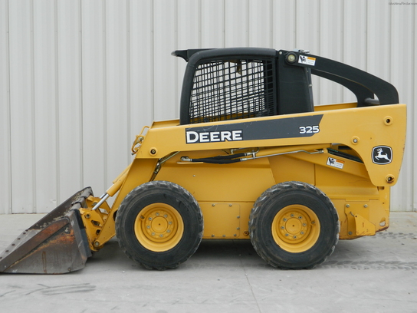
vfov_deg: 21.0
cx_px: 208
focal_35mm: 70
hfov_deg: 27.8
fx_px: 843
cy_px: 156
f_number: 4
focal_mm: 12.6
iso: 80
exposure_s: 1/320
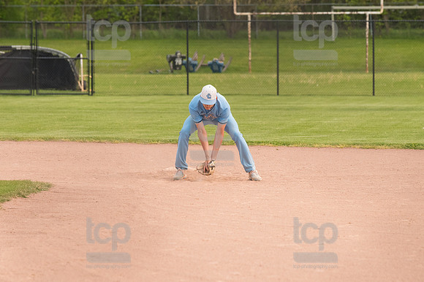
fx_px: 3531
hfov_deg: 6.9
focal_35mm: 300
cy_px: 141
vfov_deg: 4.6
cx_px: 212
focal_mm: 200
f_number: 5.6
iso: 1000
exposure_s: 1/2000
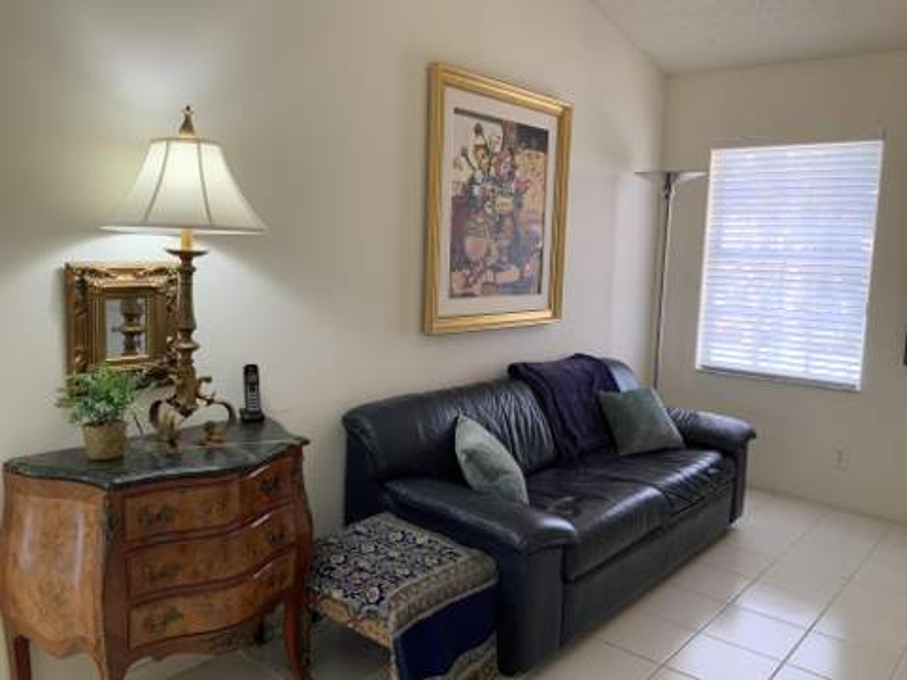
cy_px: 340
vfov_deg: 48.2
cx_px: 454
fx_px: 760
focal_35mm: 29
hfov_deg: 61.7
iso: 50
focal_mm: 3
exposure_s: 1/60
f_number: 1.8
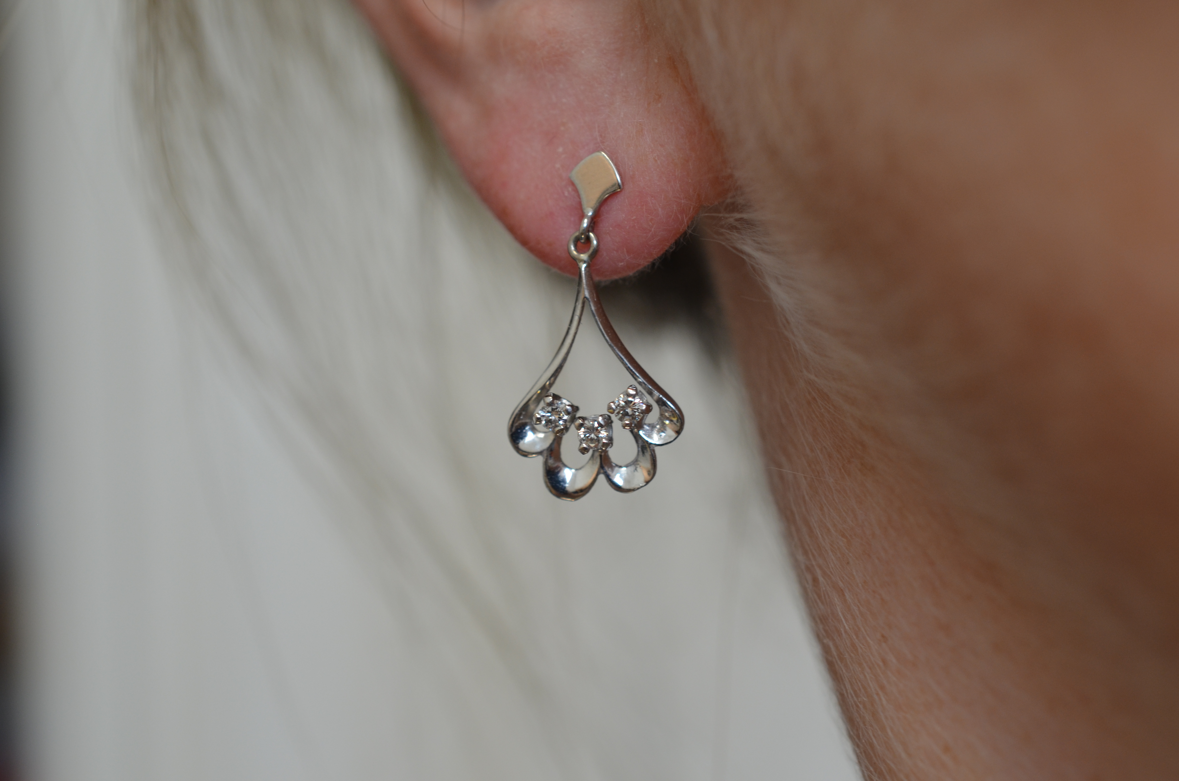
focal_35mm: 60
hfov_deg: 33.5
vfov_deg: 22.5
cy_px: 390
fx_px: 1961
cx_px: 590
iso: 400
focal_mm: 40
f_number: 5.6
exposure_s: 1/60
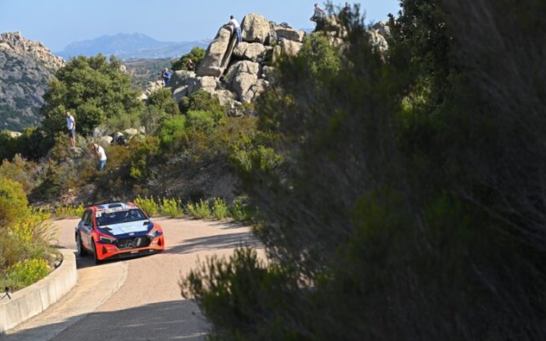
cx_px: 273
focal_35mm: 72
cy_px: 171
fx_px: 1072
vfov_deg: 18.1
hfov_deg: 28.6
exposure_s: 1/800
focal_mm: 70
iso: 360
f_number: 7.1
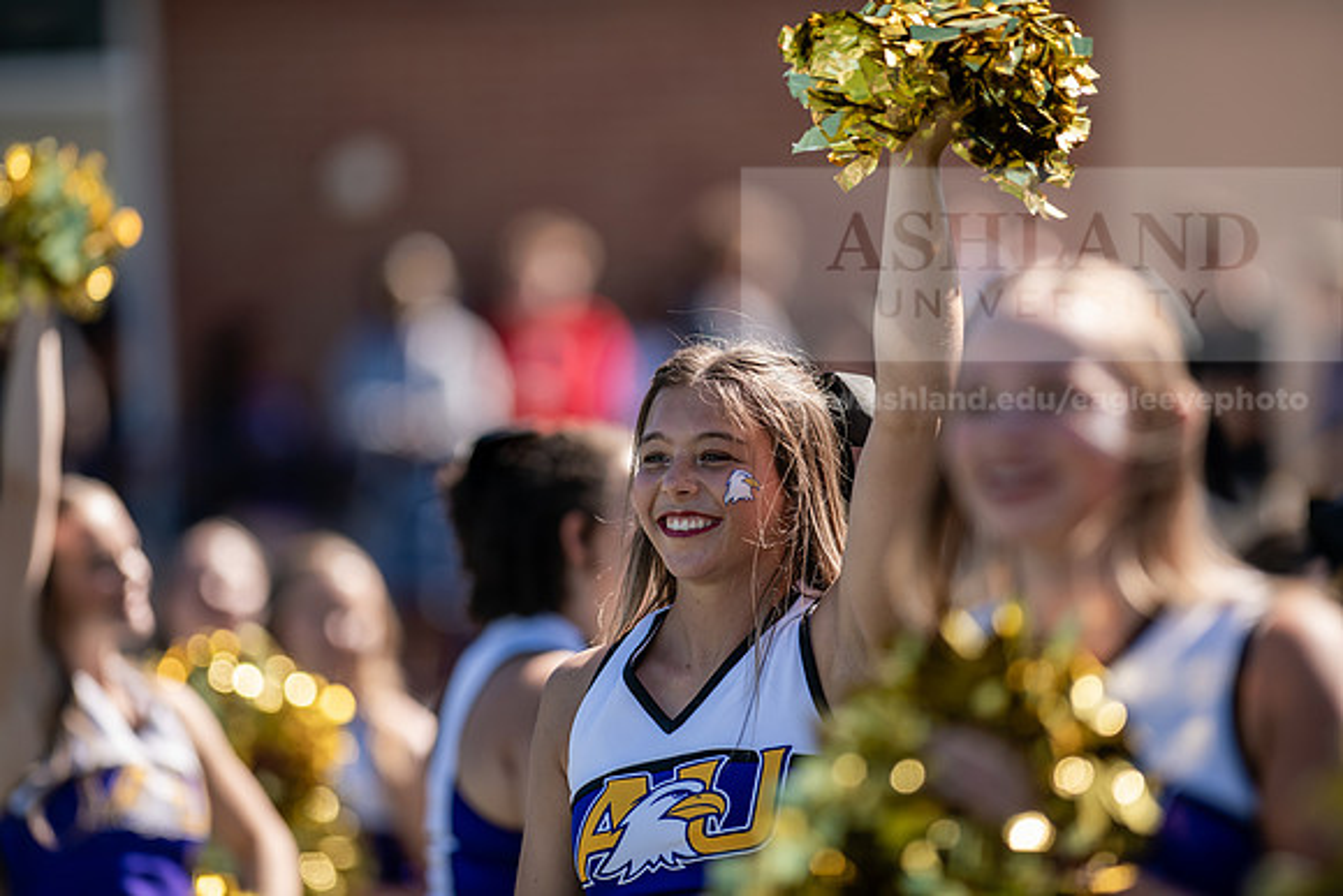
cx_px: 672
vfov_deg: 4.6
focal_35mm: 300
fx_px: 11194
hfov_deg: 6.9
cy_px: 448
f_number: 3.2
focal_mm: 300
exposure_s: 1/1250
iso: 160
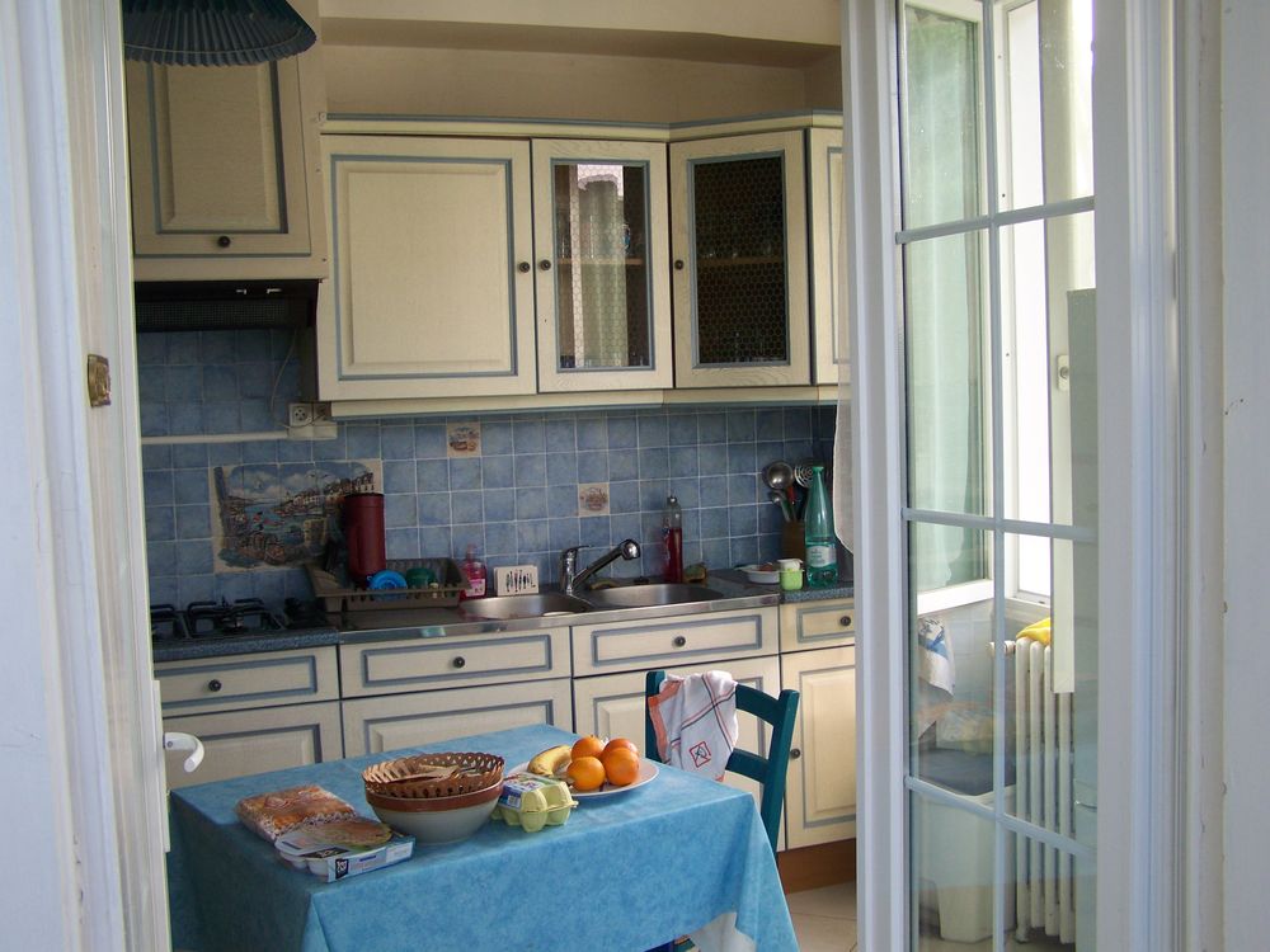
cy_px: 476
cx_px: 635
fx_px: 1394
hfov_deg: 49.0
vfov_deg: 37.7
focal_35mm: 38
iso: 80
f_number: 2.8
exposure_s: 1/60
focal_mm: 6.3
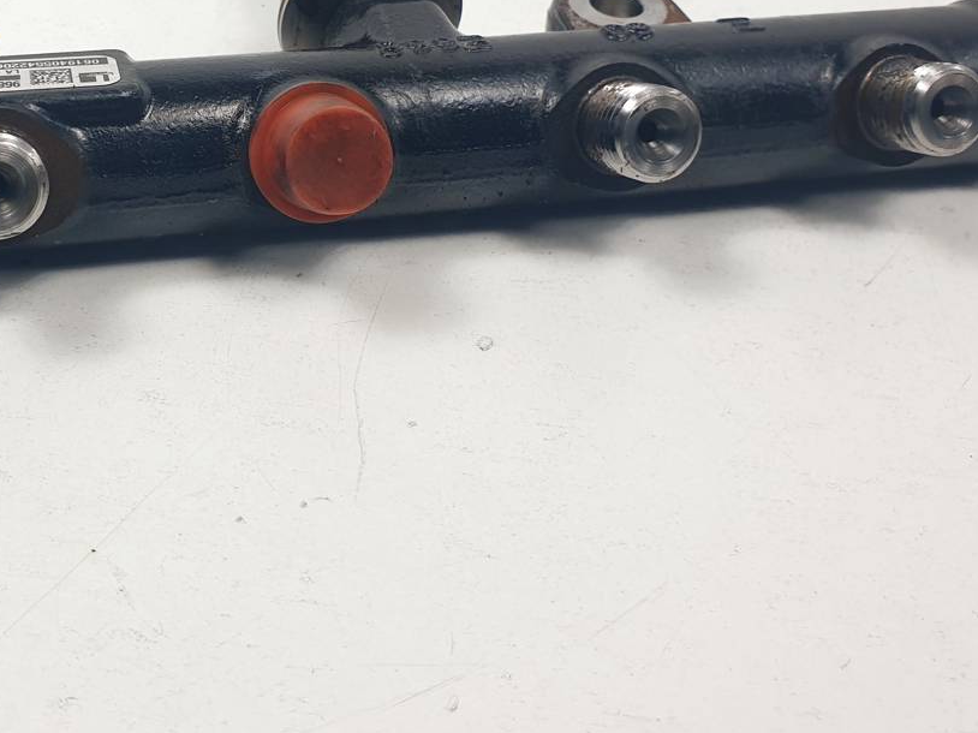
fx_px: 1299
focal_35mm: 46
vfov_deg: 30.6
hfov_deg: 40.0
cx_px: 232
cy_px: 135
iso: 50
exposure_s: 1/282
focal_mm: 4.3
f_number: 2.4
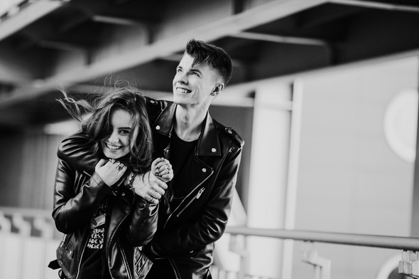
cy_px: 140
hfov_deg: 16.1
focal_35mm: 128
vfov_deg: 10.7
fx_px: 1482
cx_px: 210
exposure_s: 1/800
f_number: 1.8
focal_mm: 85
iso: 400
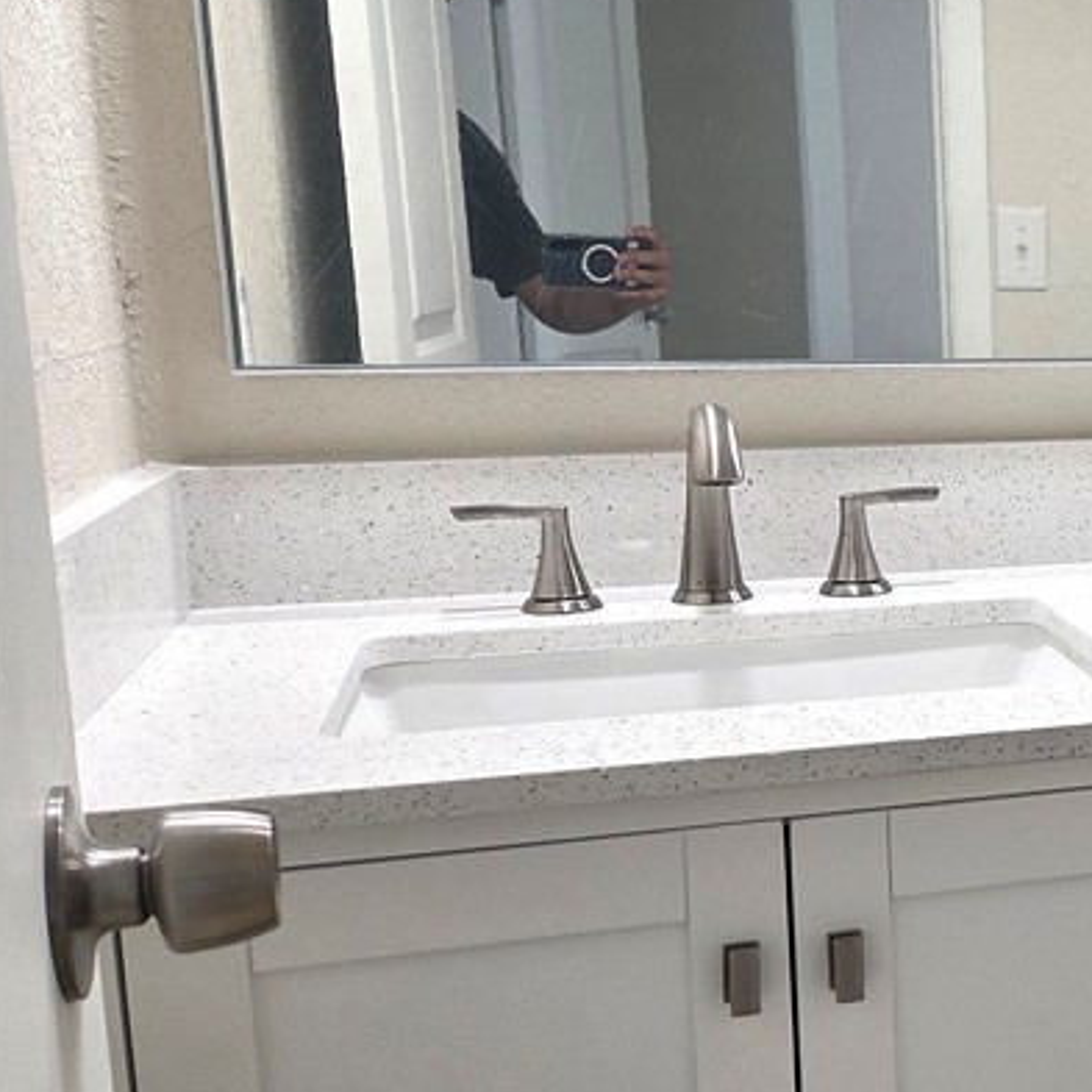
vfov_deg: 32.2
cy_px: 603
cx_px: 1409
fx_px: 1892
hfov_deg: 27.2
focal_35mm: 53
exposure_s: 1/120
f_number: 1.8
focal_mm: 5.4
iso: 100
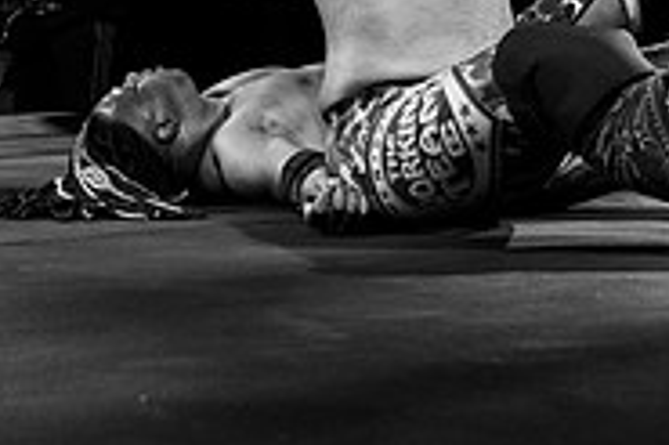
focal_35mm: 85
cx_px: 151
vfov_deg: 14.9
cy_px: -213
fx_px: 1578
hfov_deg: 23.6
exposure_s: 1/320
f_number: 3.5
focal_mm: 24
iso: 2000
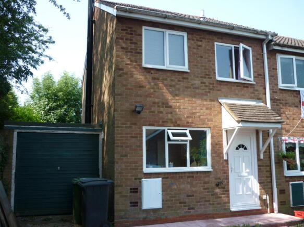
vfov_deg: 42.9
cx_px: 152
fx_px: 290
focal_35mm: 33
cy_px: 114
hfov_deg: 55.4
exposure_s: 1/320
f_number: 2.8
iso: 80
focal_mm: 5.5
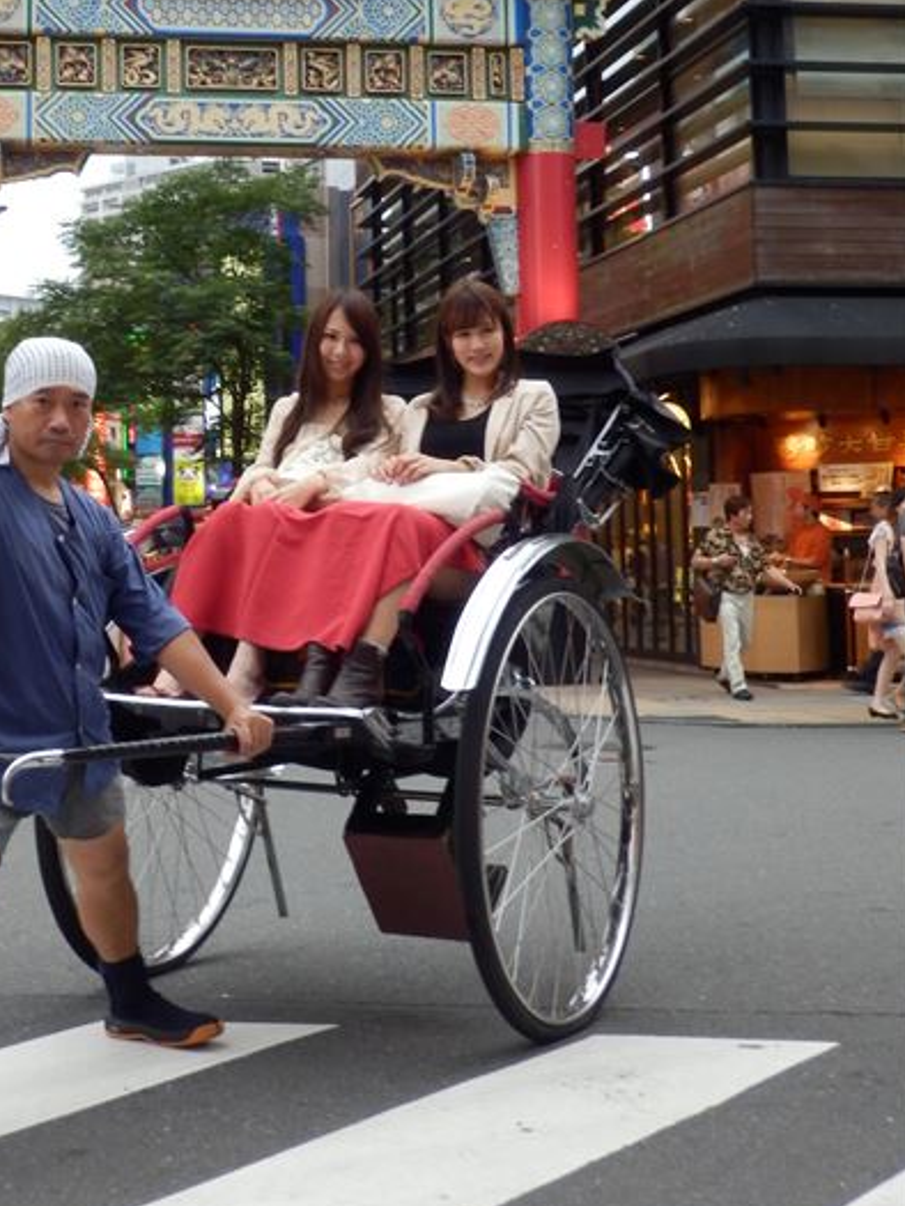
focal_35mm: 64
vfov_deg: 29.9
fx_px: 2230
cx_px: 225
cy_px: 358
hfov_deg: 22.7
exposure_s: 1/40
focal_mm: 7.4
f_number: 4
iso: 160
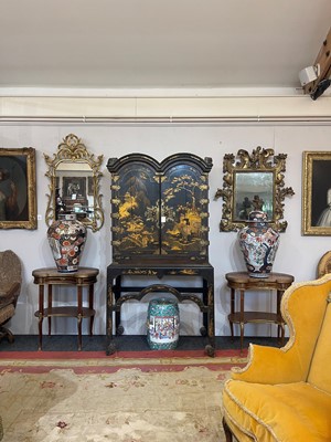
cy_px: 221
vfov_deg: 69.4
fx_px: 319
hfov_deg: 54.9
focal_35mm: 25
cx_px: 166
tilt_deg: -1.6
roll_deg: -0.6
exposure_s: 1/50
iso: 125
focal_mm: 5.1
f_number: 1.6
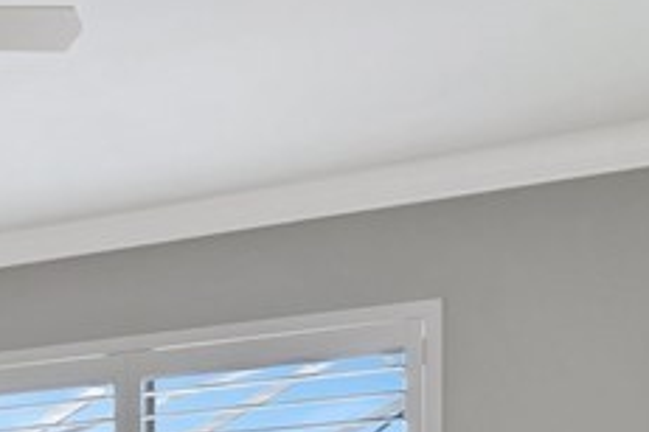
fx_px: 1442
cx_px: -239
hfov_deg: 22.2
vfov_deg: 14.9
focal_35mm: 80
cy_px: 773
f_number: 8
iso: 500
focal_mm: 17
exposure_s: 1/5
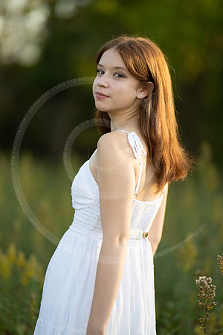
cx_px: 112
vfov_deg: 23.9
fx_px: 790
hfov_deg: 16.1
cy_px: 168
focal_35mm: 85
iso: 160
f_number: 1.2
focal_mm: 85
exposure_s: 1/1600
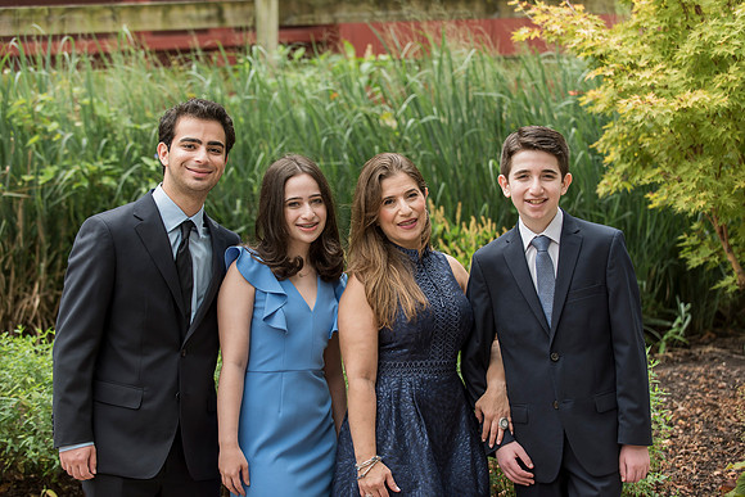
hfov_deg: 22.6
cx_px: 372
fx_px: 1863
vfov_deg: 15.2
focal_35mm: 90
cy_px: 248
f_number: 3.5
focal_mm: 90
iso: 400
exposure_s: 1/500
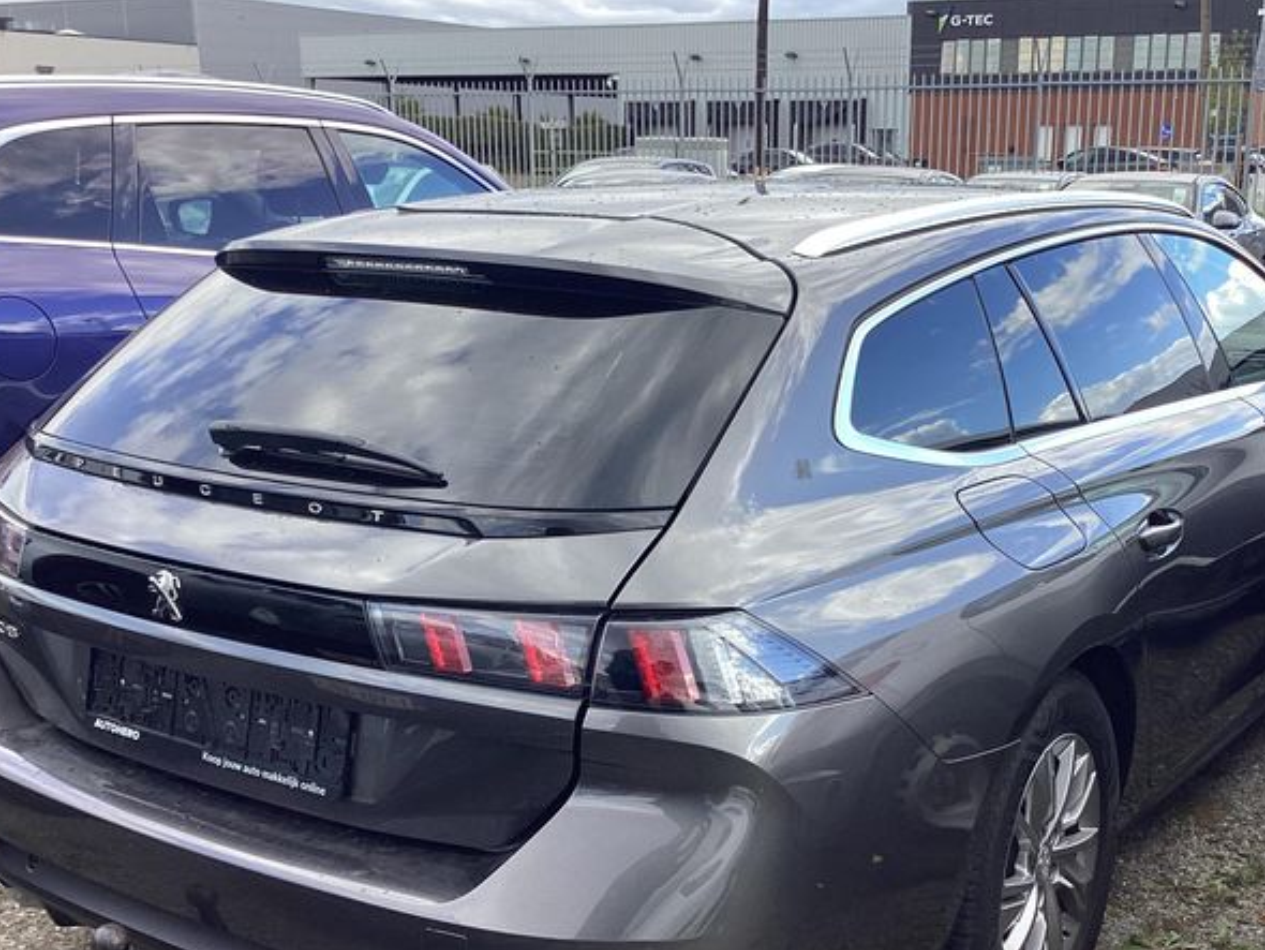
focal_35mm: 42
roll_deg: +0.3
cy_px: 570
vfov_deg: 34.3
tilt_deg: -13.5
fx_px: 1535
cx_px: 729
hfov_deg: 44.6
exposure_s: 1/270
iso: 25
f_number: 2.4
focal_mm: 3.3
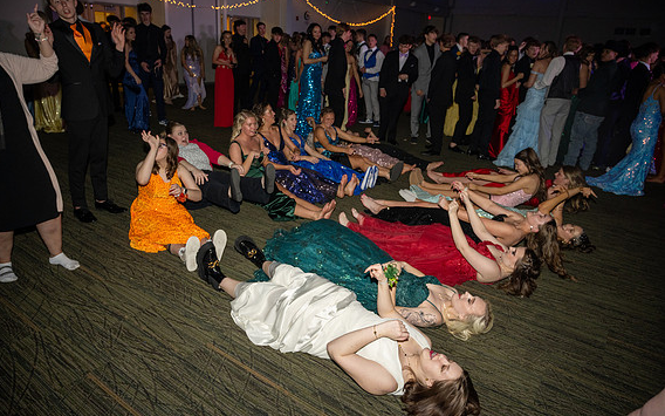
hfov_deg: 72.5
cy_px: 193
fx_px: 453
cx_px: 327
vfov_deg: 49.2
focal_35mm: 25
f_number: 4
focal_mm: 24
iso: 500
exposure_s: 1/200
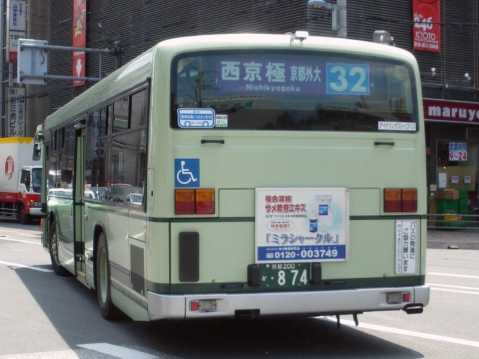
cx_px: 240
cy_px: 180
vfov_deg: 39.7
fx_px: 498
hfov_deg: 51.4
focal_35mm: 36
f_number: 5.4
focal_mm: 6.3
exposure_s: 1/125
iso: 64
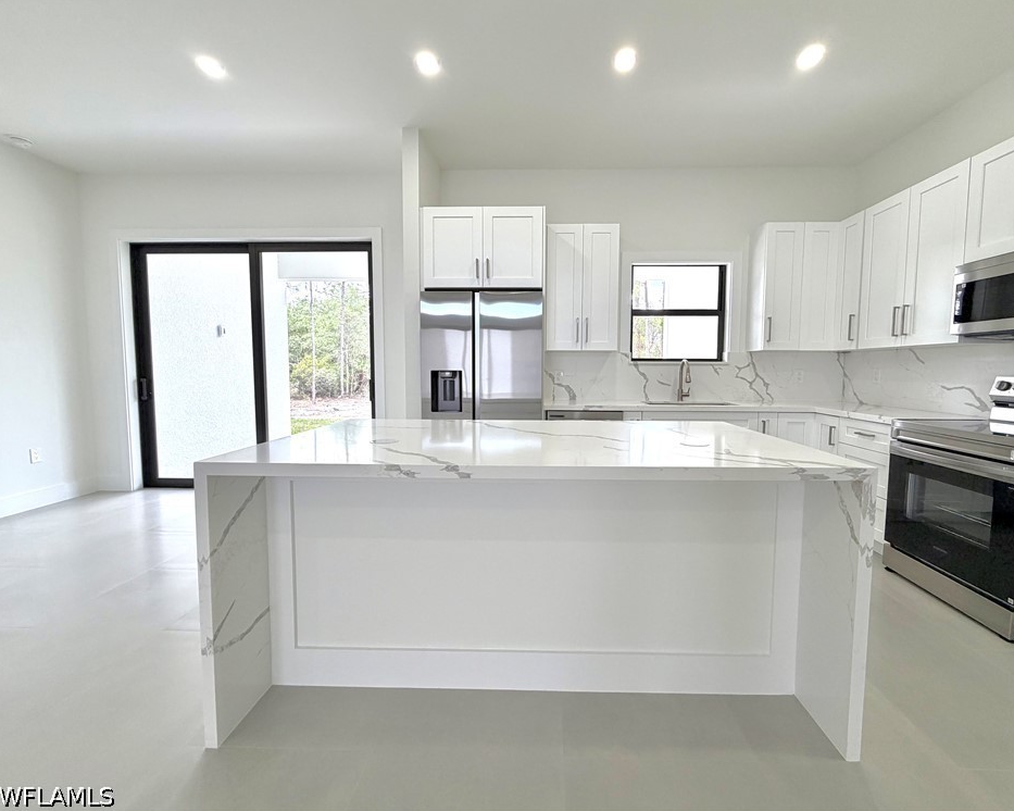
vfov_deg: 84.0
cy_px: 397
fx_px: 450
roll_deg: -0.3
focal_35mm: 15
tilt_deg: -4.1
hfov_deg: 96.7
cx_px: 534
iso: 125
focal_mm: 2.22
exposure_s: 1/120
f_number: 2.2
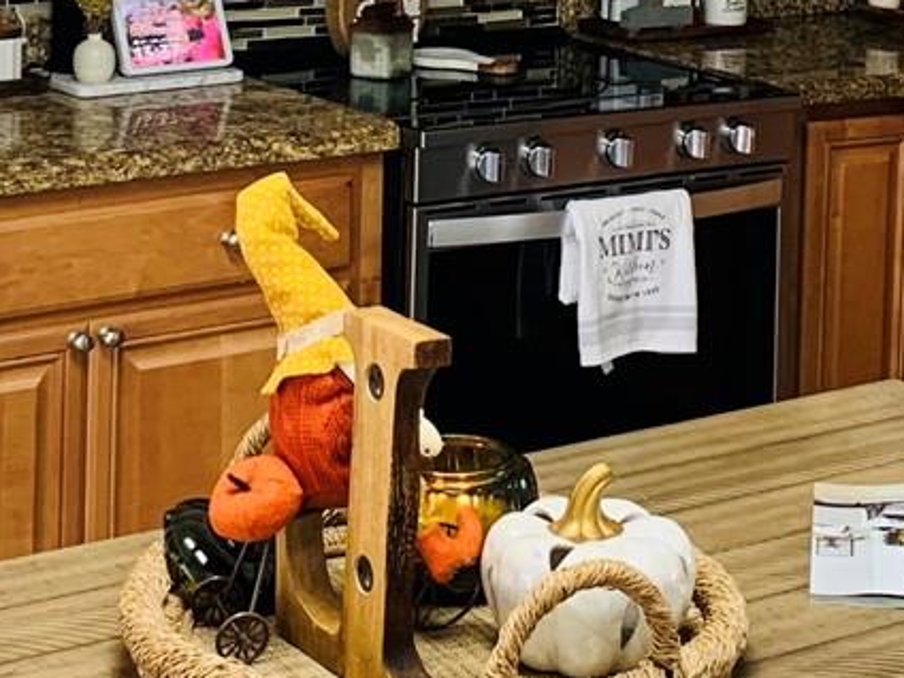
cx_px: 473
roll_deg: -2.5
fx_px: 2559
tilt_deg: -1.8
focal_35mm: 98
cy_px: -279
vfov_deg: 14.3
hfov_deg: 20.0
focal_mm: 4.25
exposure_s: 1/60
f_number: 1.8
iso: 125
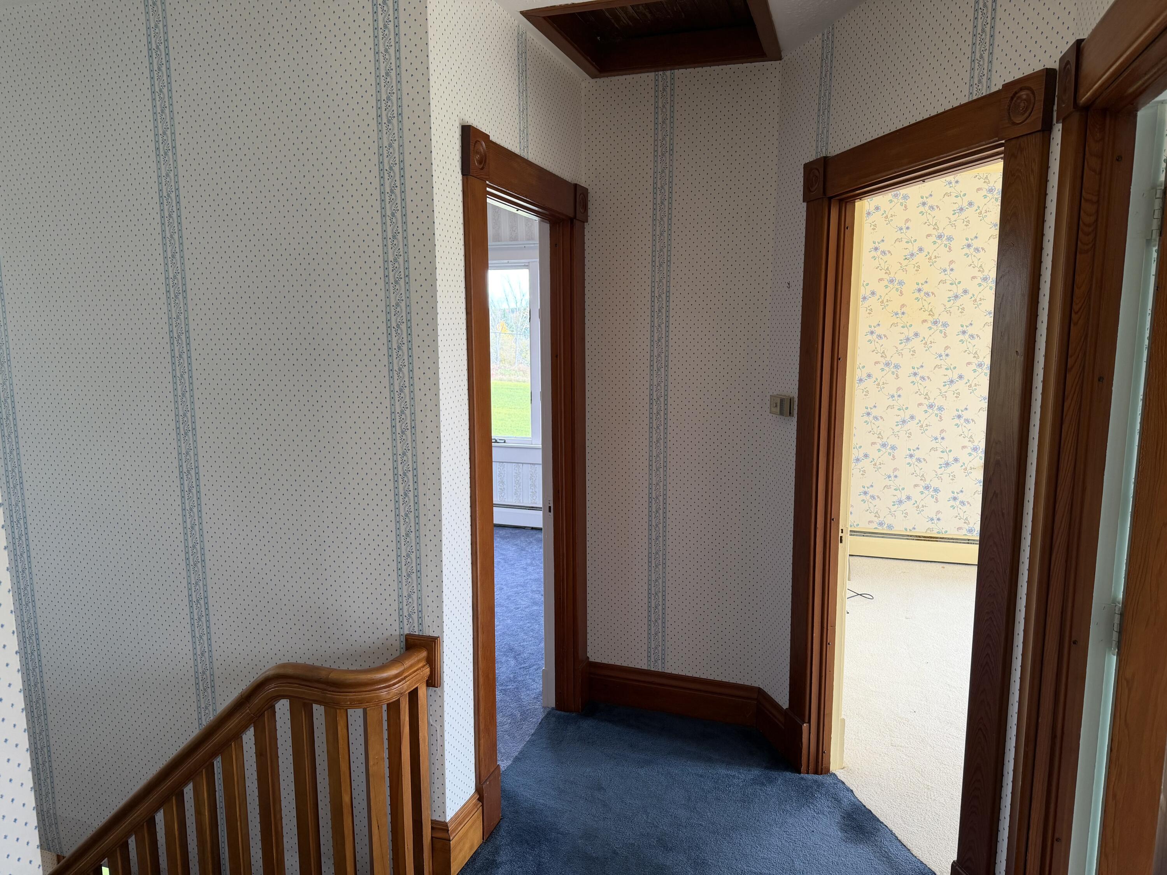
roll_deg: +1.0
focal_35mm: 24
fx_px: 809
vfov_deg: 56.8
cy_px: 438
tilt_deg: -6.6
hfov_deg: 71.6
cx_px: 584
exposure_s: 1/177
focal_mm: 6.76
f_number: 1.78
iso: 125
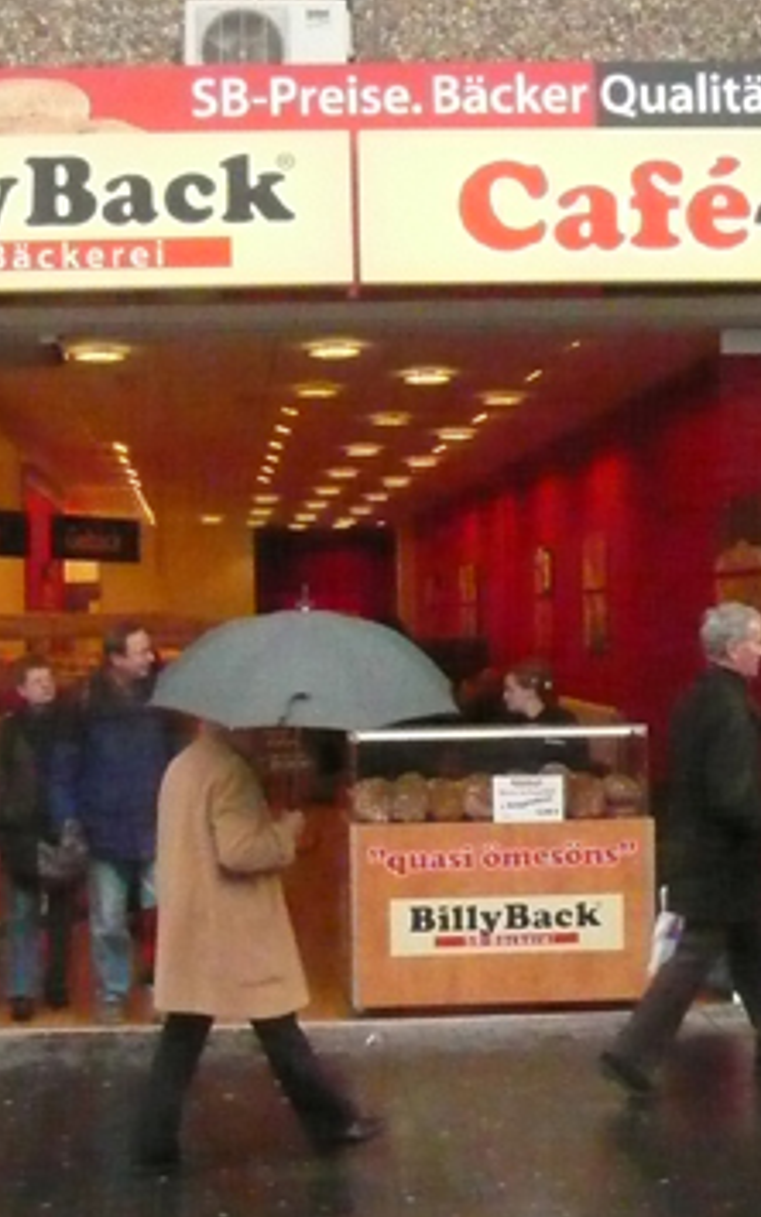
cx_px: 257
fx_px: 2090
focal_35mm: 63
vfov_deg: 32.5
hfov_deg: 20.6
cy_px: 603
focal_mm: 4.7
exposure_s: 1/250
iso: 1250
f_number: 8
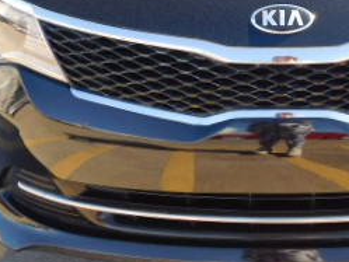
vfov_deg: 23.2
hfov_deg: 31.8
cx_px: 282
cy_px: -32
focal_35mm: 59
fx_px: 595
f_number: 3
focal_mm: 4
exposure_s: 1/320
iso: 125
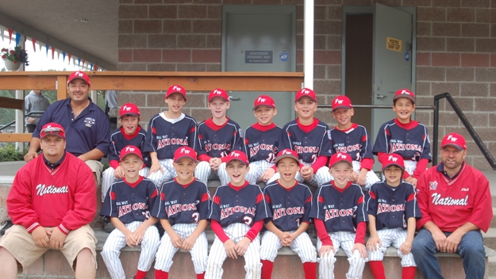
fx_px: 592
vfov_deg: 26.5
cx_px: 248
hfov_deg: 45.5
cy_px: 167
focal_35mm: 45
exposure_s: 1/160
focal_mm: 28
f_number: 6.3
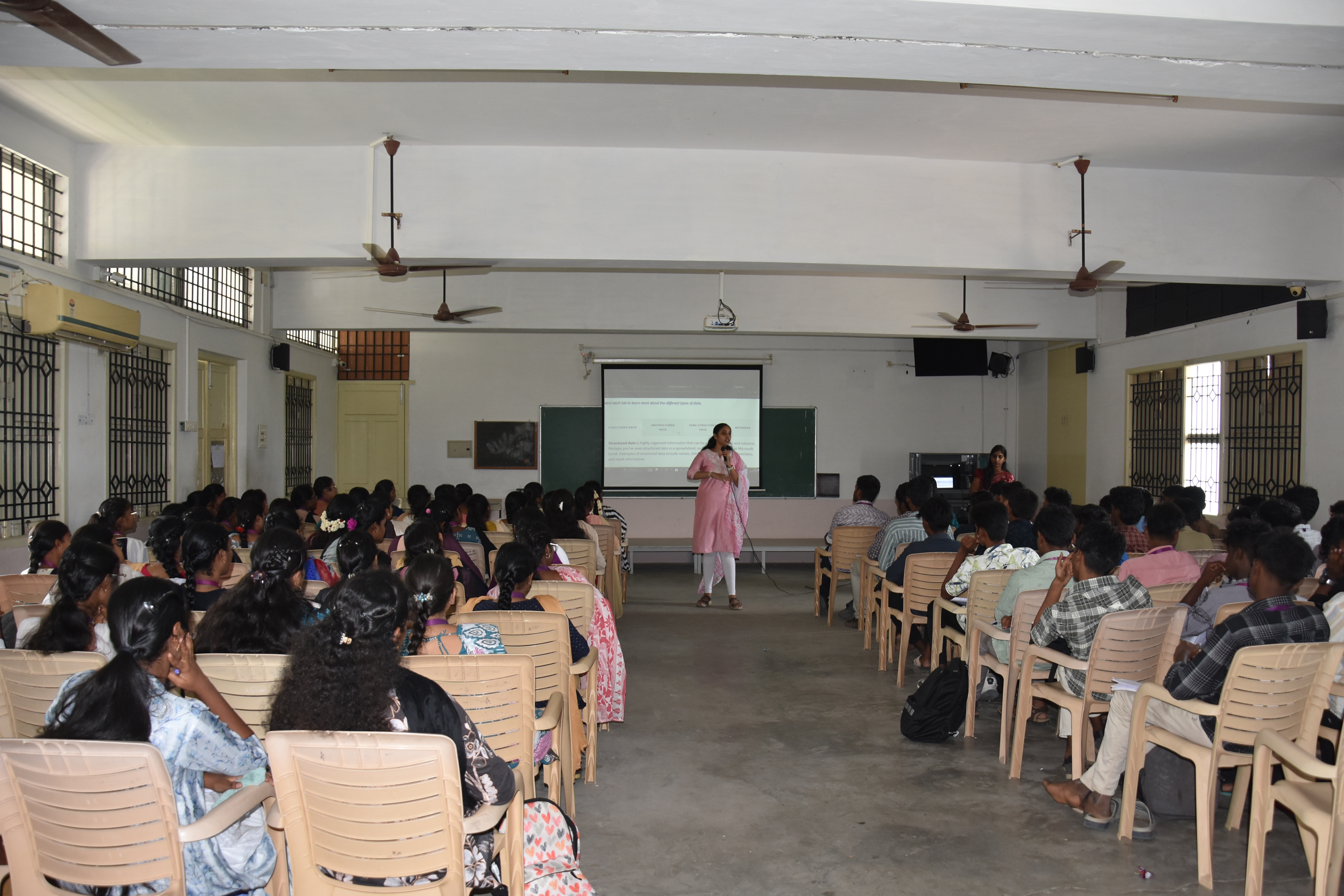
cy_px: 448
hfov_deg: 67.4
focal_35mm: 27
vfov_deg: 48.0
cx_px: 672
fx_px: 1008
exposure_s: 1/60
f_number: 3.5
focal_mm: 18
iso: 500
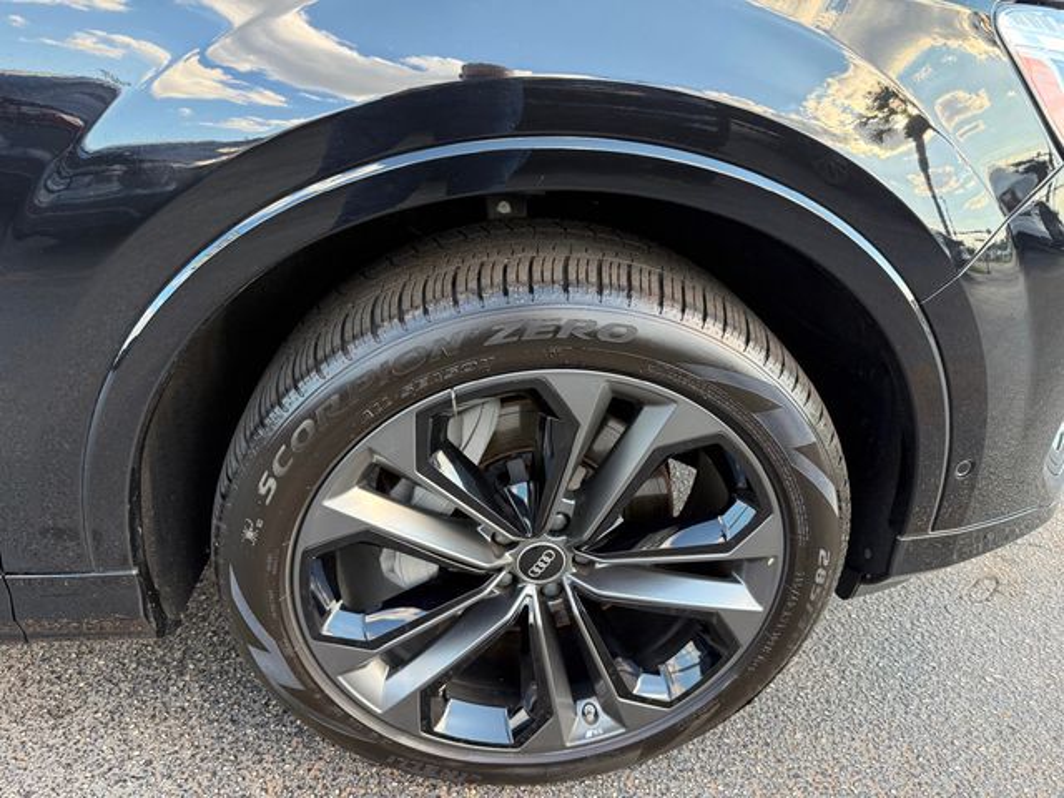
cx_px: 532
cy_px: 399
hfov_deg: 71.6
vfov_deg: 56.8
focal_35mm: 24
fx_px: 738
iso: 160
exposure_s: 1/243
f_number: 1.78
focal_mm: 6.76
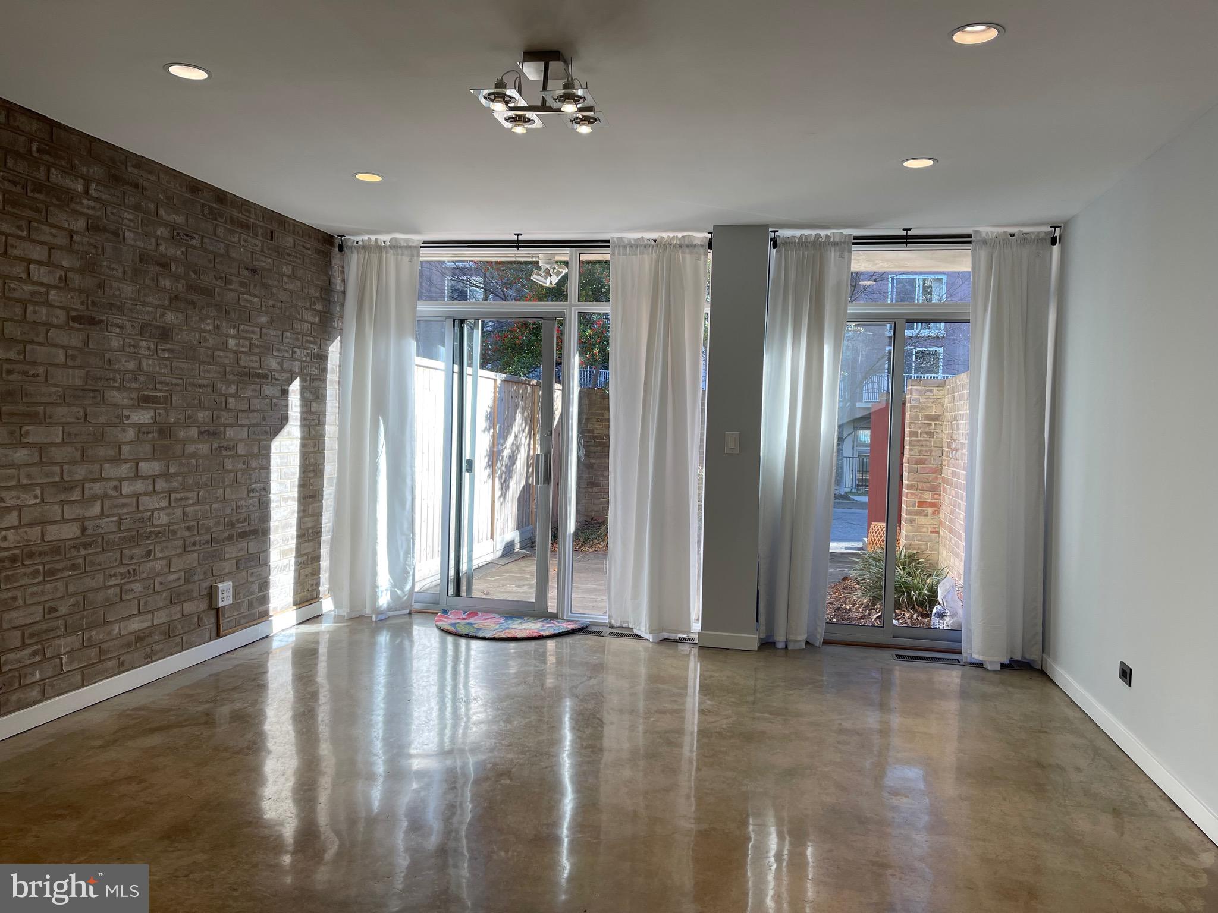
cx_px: 609
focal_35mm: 26
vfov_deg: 53.1
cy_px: 456
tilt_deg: -2.7
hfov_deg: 67.3
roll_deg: -1.8
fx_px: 915
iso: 32
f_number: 1.6
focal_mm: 5.1
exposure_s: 1/233
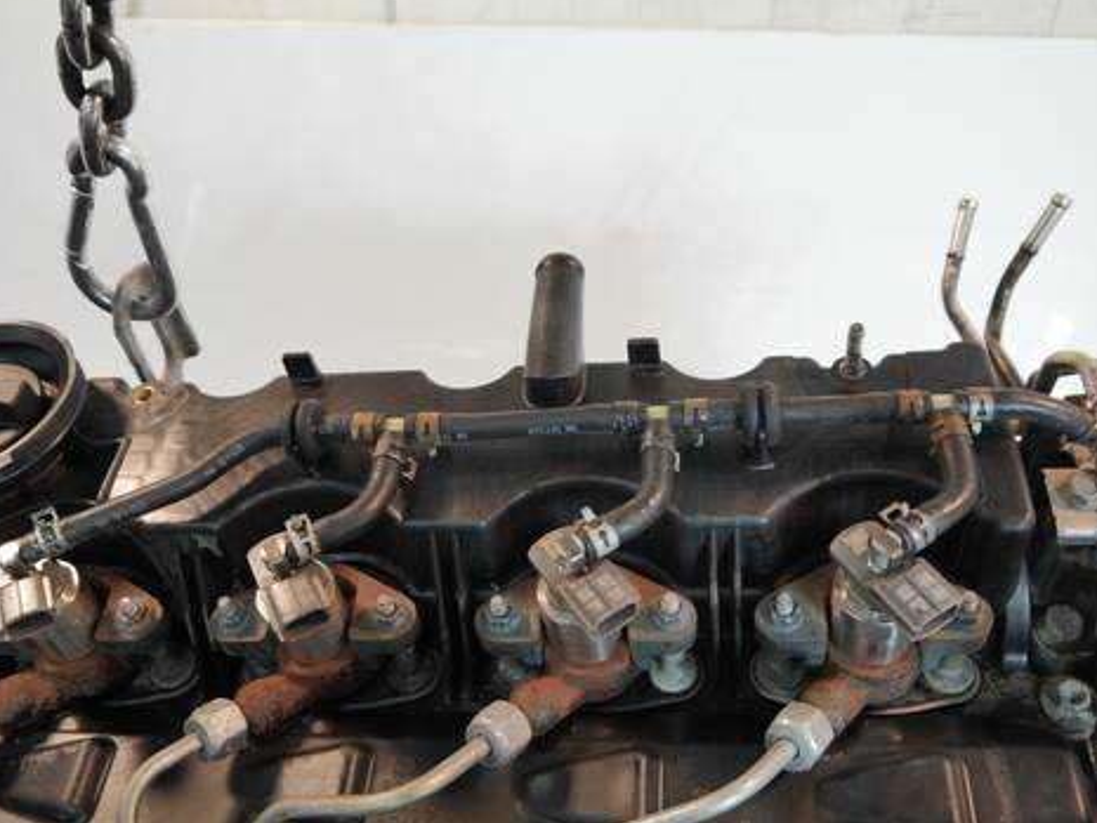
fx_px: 1046
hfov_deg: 55.3
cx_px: 547
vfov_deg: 43.0
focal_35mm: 33
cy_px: 406
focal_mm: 16
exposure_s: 1/60
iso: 500
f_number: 3.8
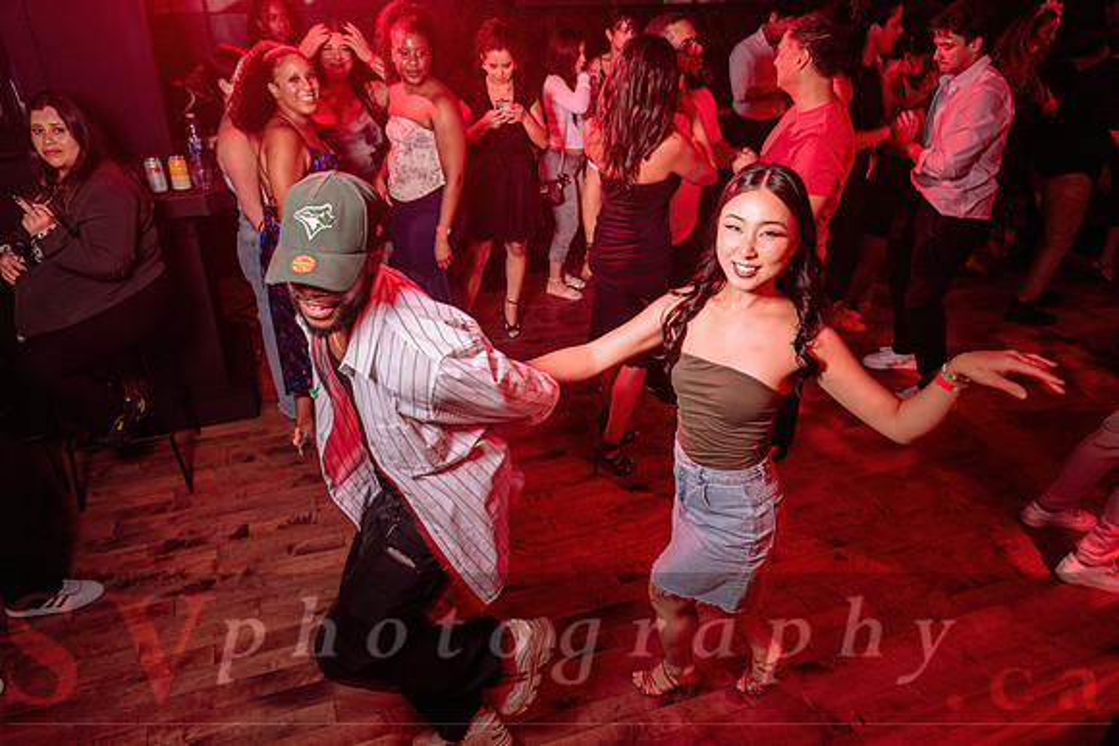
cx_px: 537
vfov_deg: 51.4
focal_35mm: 25
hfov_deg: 71.5
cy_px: 379
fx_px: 776
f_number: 3.2
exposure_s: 1/30
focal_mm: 24
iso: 800
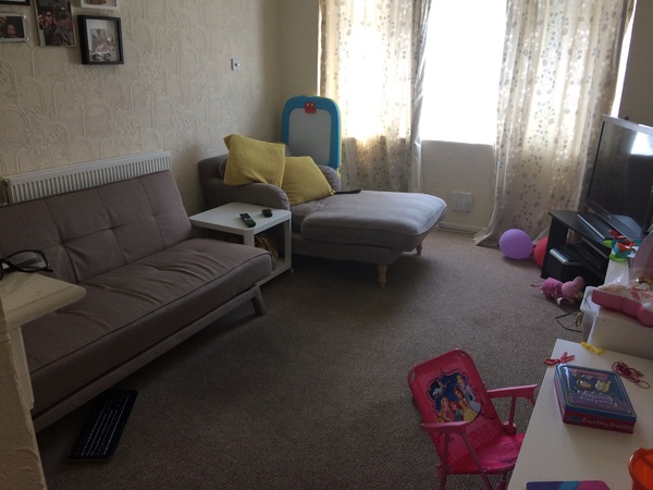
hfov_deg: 61.7
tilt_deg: -19.3
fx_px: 547
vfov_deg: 48.2
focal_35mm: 29
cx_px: 326
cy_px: 245
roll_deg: -0.2
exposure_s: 1/33
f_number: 2.2
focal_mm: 4.15
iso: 50
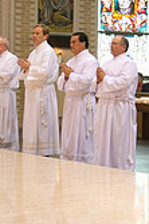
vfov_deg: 15.4
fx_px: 821
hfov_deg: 10.1
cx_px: 204
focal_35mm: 132
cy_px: 27
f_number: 2.8
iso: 2000
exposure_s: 1/125
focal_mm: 38
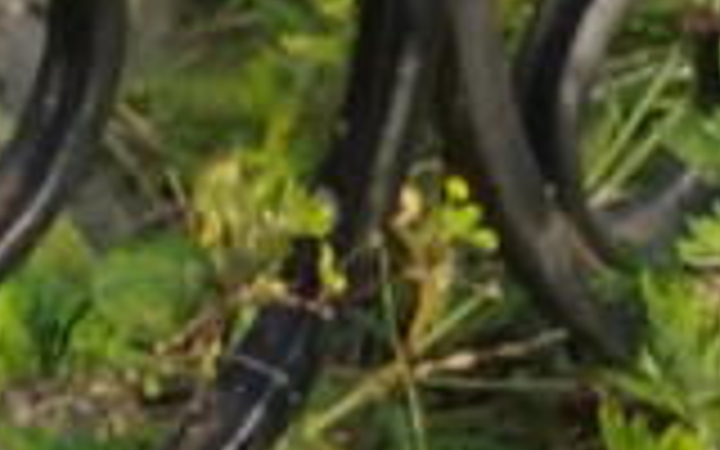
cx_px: -792
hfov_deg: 5.1
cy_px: -742
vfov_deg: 3.2
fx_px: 7908
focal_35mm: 403
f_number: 1.9
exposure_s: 1/710
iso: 100
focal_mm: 5.52
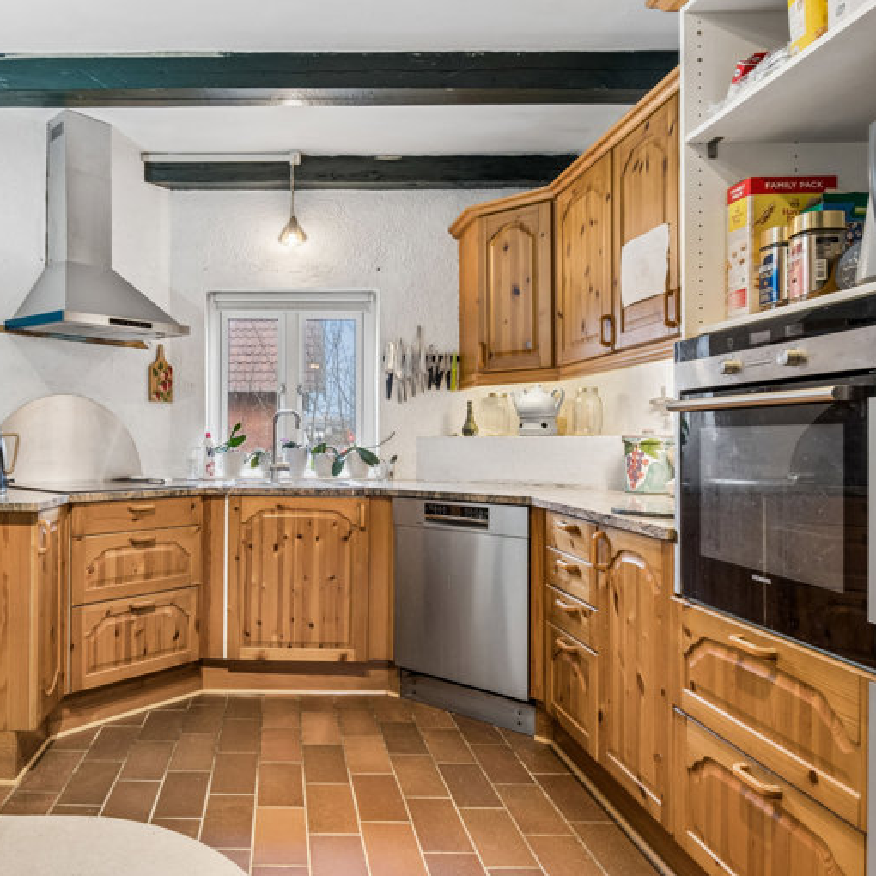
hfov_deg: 63.1
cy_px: 442
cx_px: 278
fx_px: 687
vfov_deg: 65.0
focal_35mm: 24
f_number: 8
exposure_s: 1/5
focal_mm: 12
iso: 400
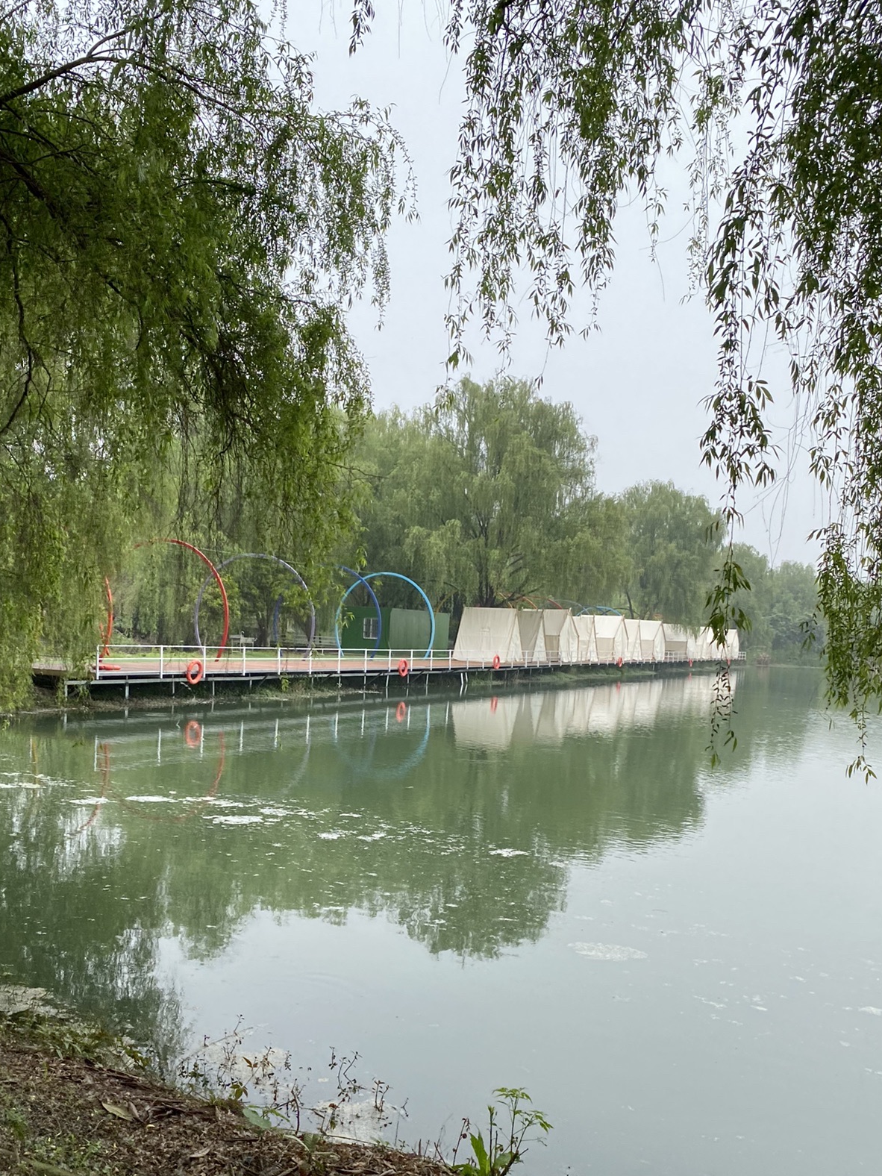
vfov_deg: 54.8
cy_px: 729
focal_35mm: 33
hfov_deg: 42.9
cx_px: 411
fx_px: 1121
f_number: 1.8
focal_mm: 4.25
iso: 32
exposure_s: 1/1678
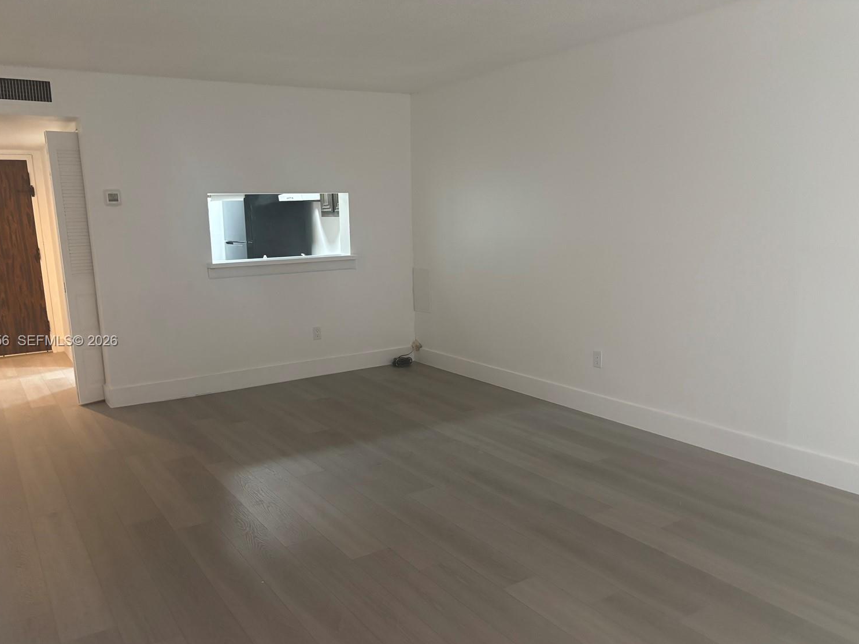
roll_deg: +1.6
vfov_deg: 49.7
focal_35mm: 28
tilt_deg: -12.1
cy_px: 342
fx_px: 695
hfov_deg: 63.4
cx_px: 400
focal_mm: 5.96
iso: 320
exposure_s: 1/60
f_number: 1.6
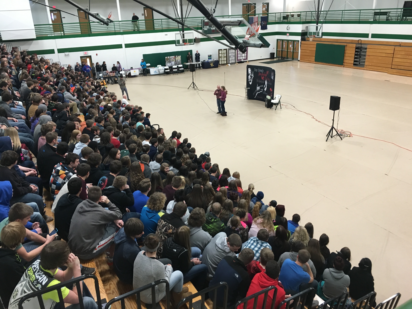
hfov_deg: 61.7
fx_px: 345
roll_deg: +2.2
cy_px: 154
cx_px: 206
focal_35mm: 29
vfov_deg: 48.2
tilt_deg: -21.2
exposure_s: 1/30
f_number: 2.2
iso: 125
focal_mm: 4.15
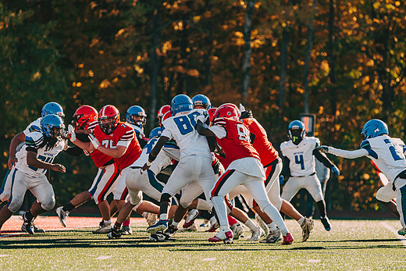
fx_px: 2515
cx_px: 200
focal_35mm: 223
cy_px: 148
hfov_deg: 9.2
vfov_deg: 6.2
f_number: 3.5
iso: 125
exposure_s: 1/3200
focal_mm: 200
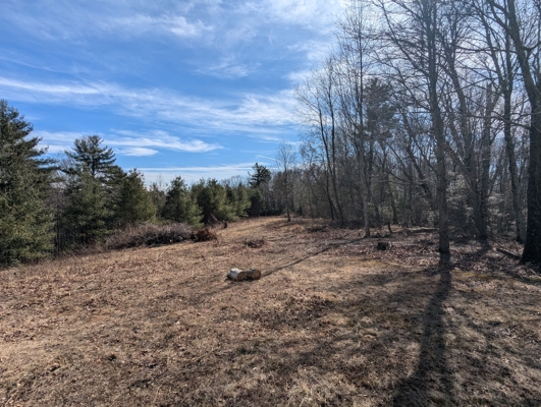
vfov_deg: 78.3
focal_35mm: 16
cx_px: 270
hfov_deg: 94.4
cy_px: 204
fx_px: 250
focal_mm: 2.35
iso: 41
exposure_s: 1/1965
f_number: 2.2
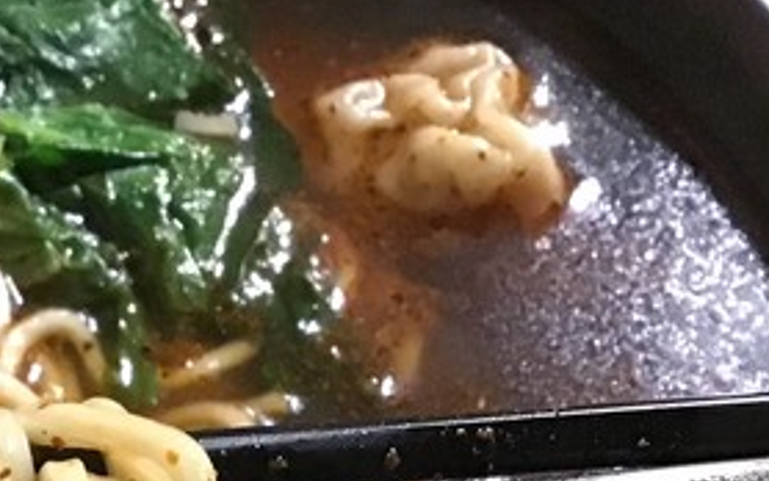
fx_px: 1782
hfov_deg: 23.2
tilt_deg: -64.1
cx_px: -36
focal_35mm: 85
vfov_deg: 14.4
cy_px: 710
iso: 640
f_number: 2.4
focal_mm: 3.3
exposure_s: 1/15
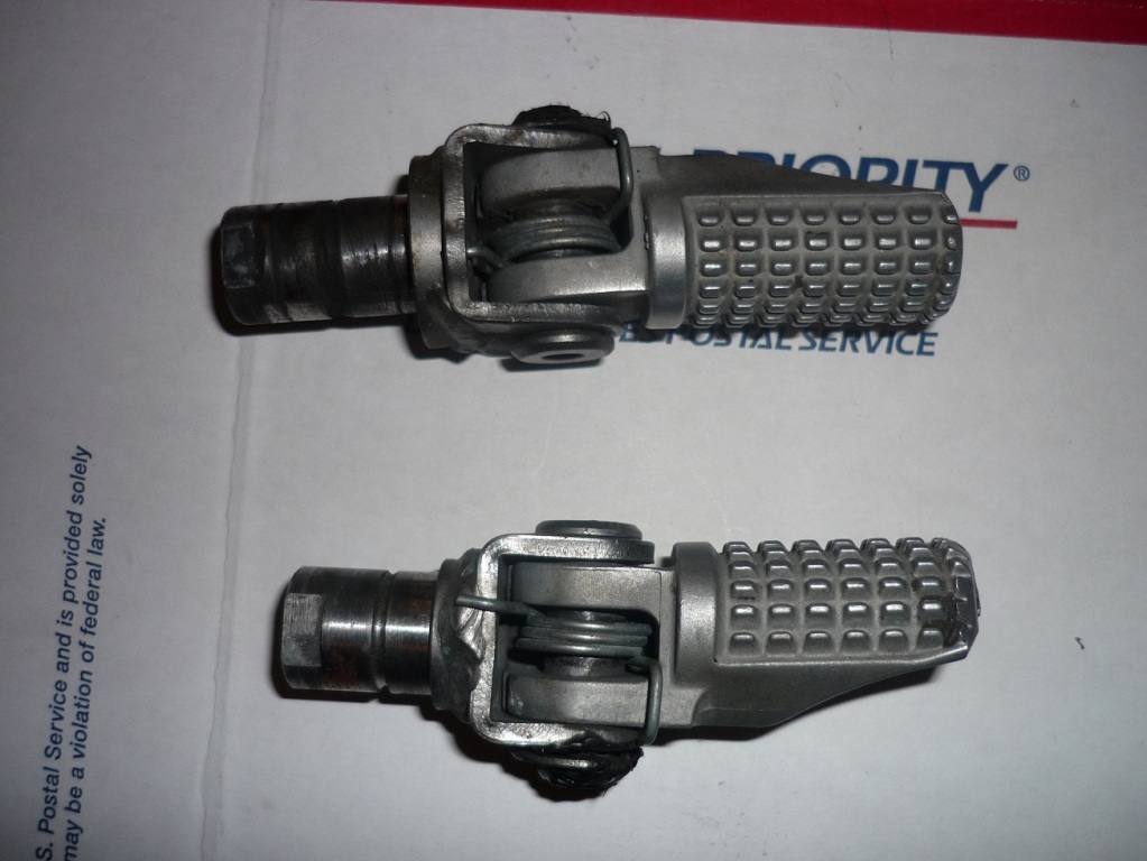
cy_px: 430
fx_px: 1094
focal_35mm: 33
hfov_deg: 55.3
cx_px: 574
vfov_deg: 43.0
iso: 100
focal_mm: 5.5
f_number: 2.8
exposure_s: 1/30
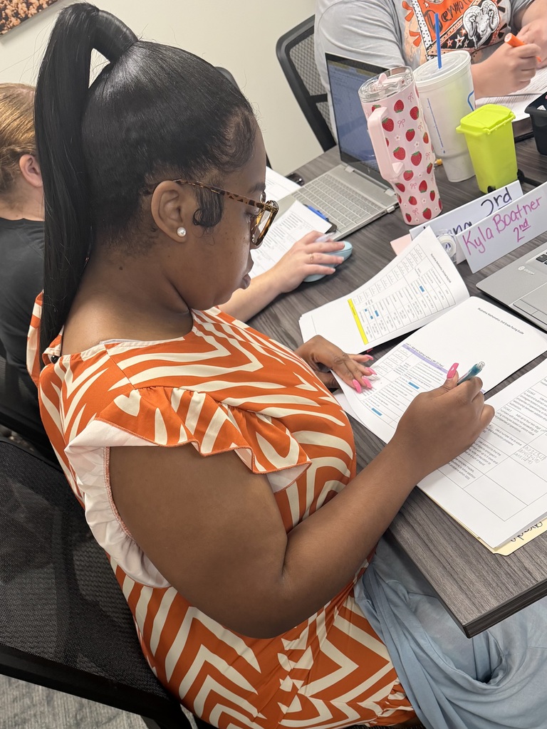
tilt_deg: -40.2
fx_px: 506
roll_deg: +30.5
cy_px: 364
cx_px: 274
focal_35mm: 24
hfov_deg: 56.8
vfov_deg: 71.6
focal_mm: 6.76
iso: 200
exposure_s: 1/60
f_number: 1.78
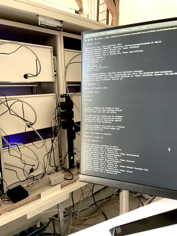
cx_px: 88
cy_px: 118
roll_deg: +1.8
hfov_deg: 53.1
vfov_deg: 67.3
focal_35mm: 26
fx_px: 177
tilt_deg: -7.4
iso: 250
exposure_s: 1/60
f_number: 1.6
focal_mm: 4.2
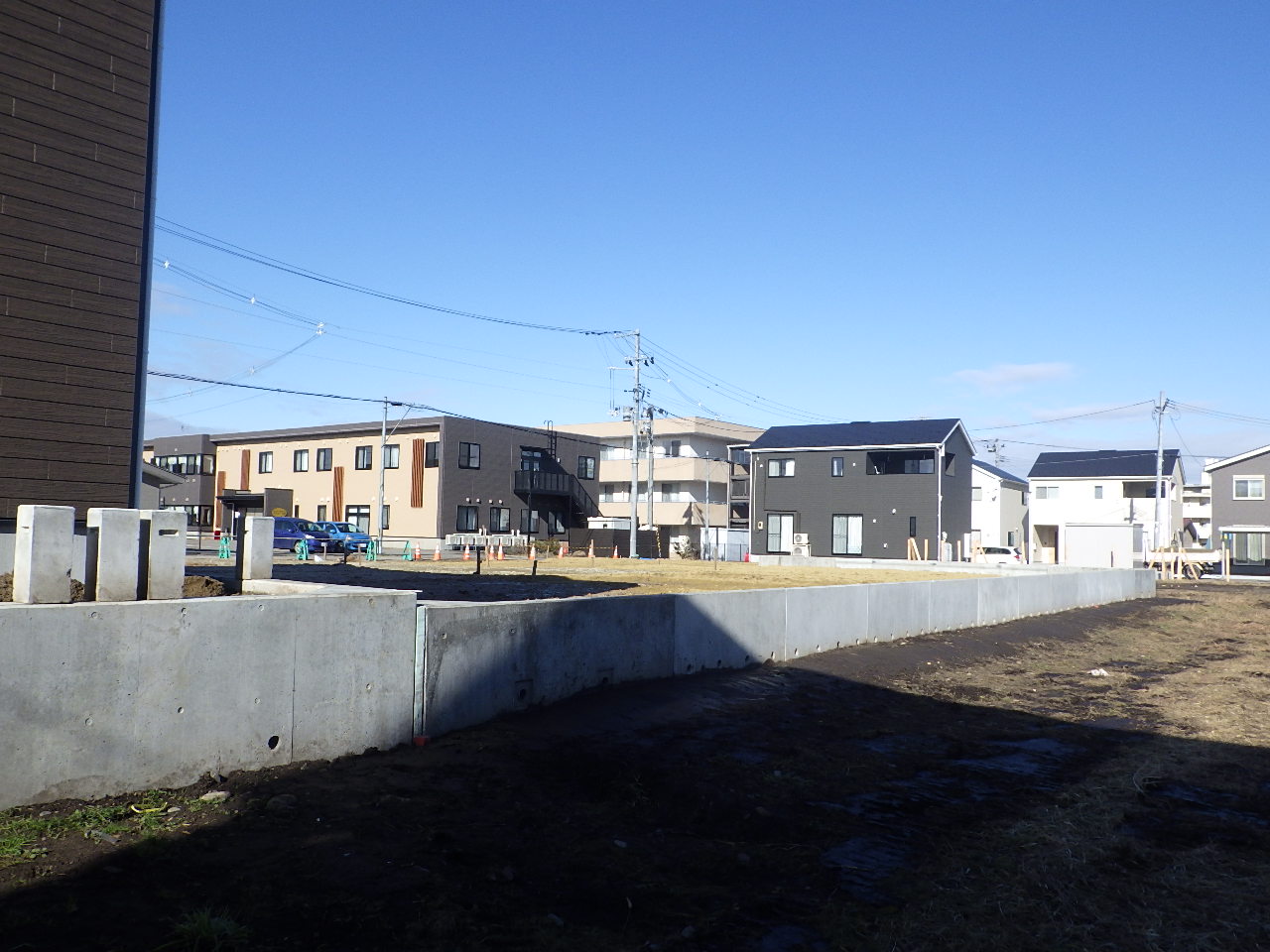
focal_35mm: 28
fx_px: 1027
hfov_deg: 63.4
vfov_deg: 49.7
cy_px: 476
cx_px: 635
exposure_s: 1/800
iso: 125
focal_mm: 5
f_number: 4.2
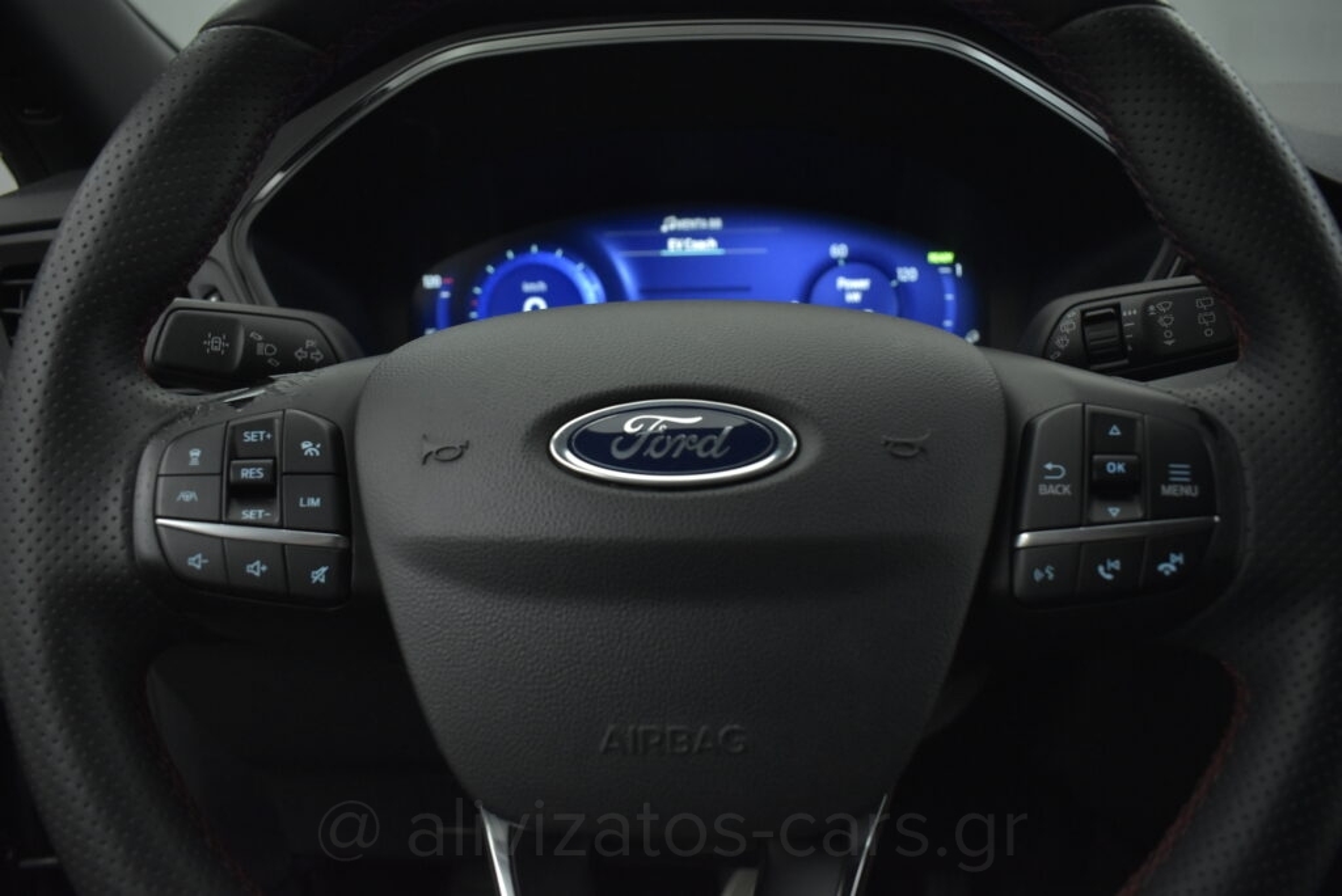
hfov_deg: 67.4
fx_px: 1007
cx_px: 671
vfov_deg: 48.0
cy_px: 448
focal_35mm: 27
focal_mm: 18
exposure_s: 1/125
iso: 1600
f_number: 3.5
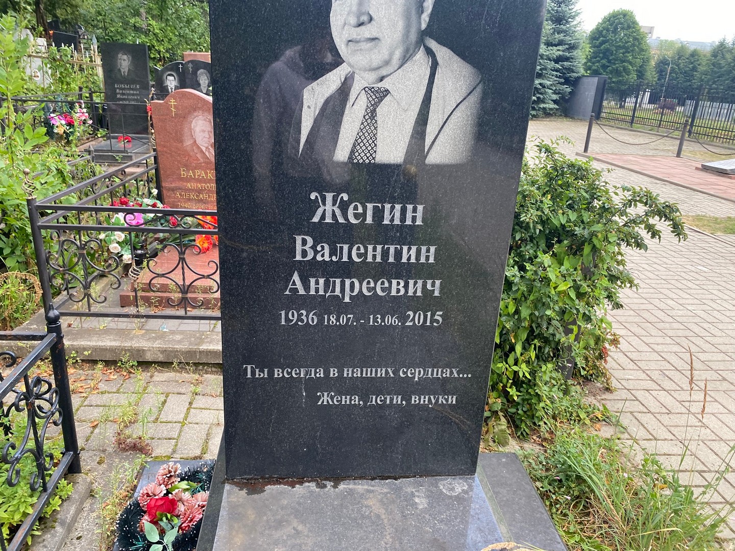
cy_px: 276
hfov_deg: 67.3
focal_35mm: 26
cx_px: 368
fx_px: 552
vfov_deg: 53.1
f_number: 1.8
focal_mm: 4.25
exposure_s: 1/121
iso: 100
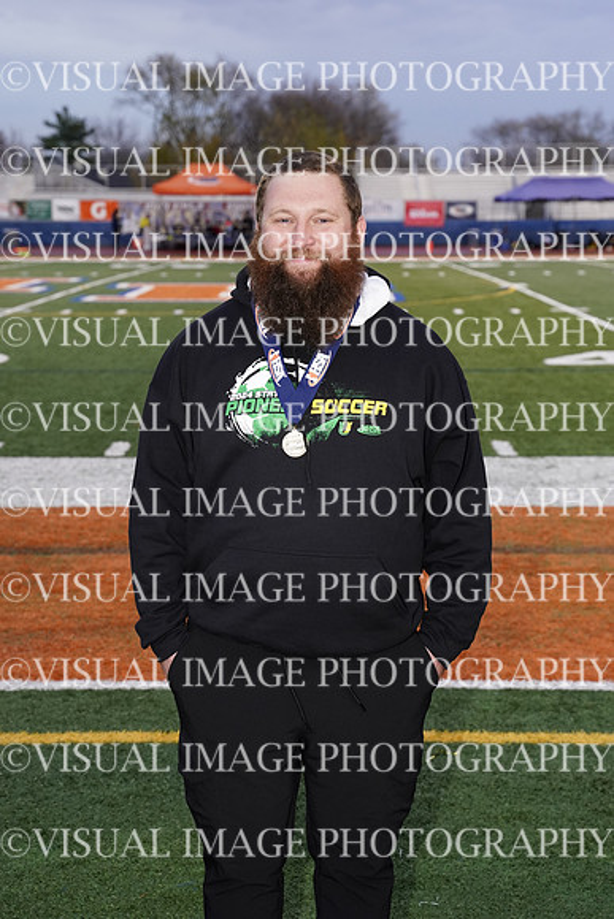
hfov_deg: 21.6
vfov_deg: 31.9
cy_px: 460
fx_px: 1611
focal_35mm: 63
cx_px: 307
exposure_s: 1/200
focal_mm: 63
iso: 2500
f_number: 6.3
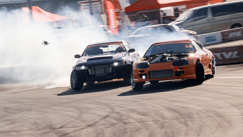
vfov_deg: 5.5
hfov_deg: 9.8
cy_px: 63
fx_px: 1421
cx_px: 109
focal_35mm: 221
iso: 100
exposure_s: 1/125
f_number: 13
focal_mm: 110
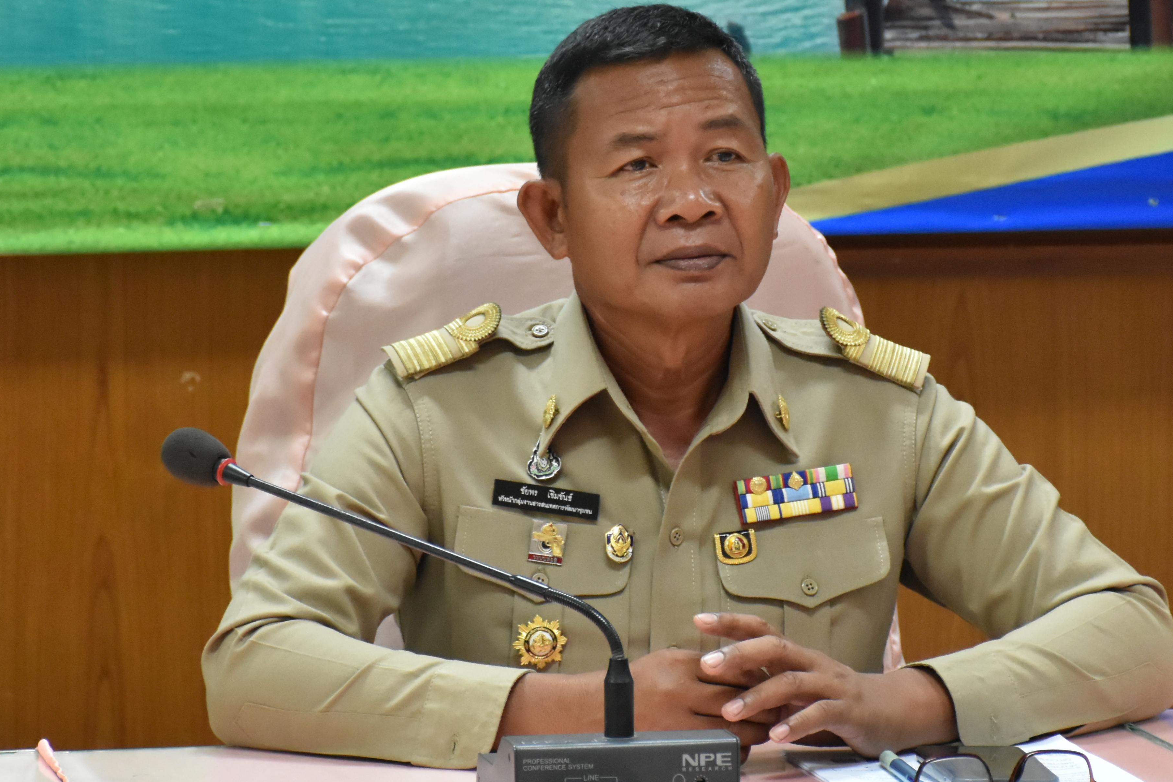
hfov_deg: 10.3
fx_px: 6516
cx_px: 627
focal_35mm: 200
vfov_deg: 6.9
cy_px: 363
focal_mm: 80
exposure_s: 1/125
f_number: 5.3
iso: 3200
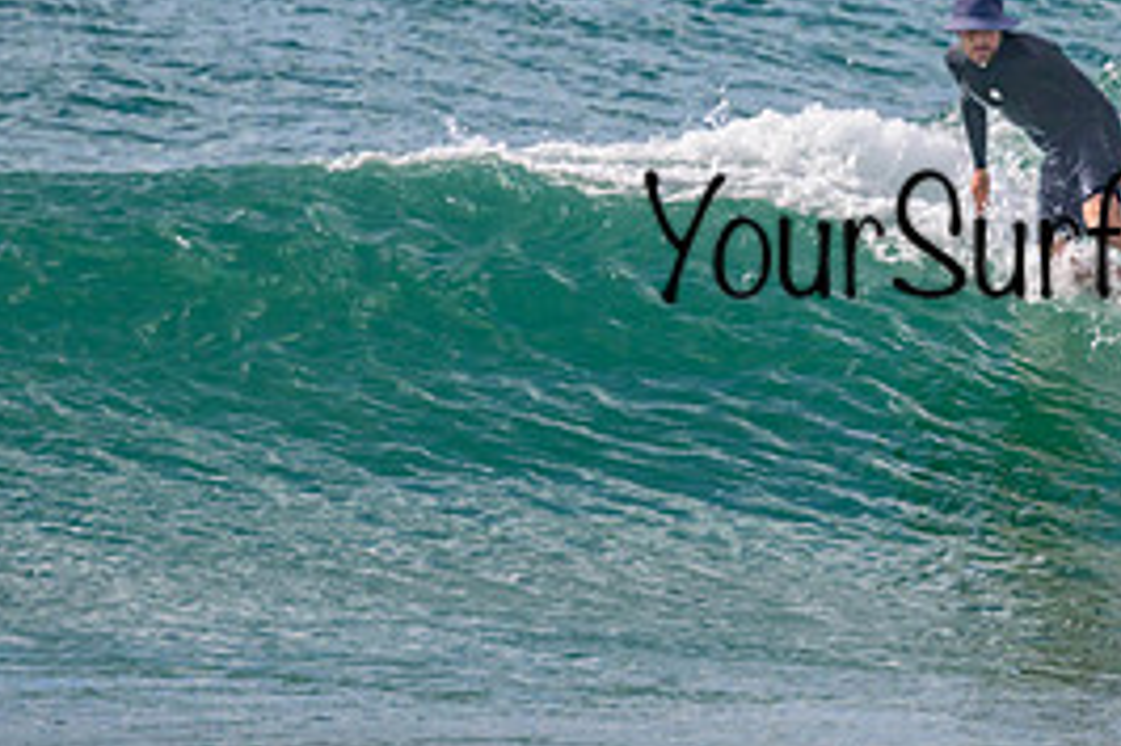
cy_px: 200
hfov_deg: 1.2
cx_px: 1079
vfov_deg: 0.8
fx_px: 54302
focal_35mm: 1745
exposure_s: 1/2000
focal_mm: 800
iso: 1100
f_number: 11
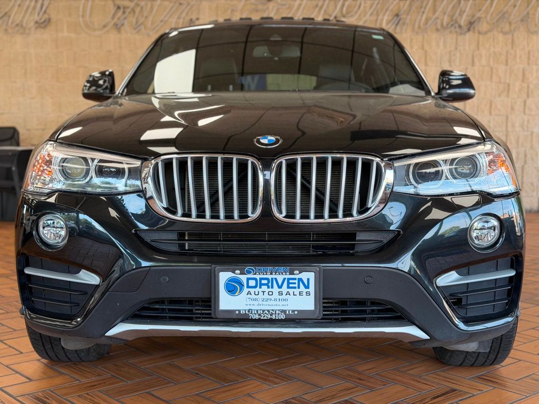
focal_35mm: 48
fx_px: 747
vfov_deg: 30.3
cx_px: 270
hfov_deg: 39.7
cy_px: 202
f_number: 1.78
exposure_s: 1/131
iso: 100
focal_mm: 6.76
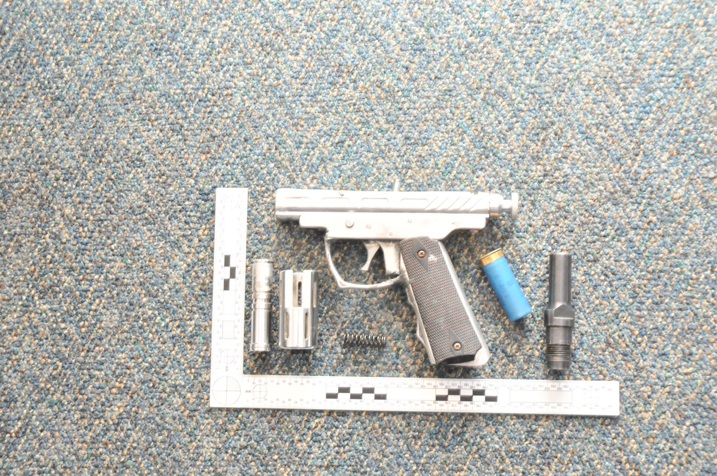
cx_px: 358
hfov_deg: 42.4
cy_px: 238
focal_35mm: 46
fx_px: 925
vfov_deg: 28.9
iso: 1250
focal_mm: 31
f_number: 8
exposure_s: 1/60
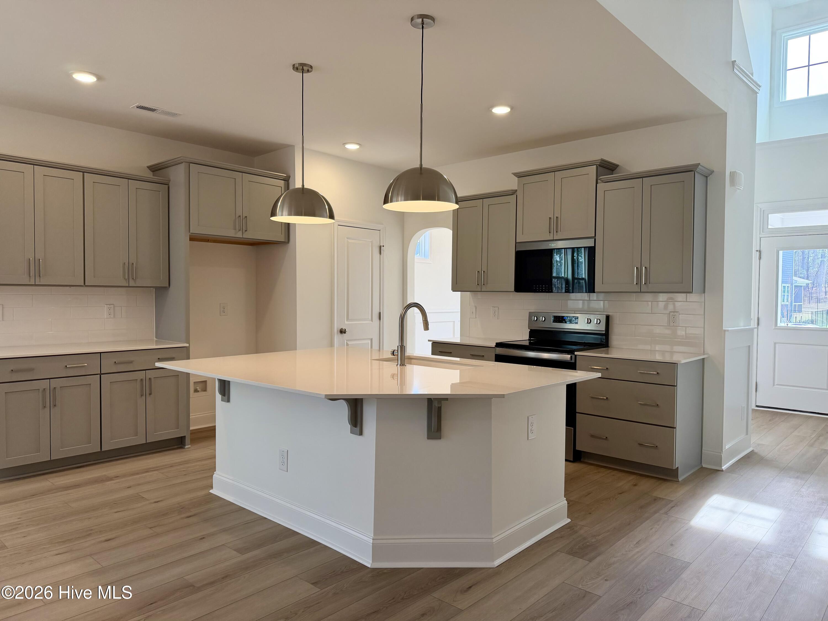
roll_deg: -1.2
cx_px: 414
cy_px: 310
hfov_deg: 71.6
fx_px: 574
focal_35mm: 24
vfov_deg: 56.8
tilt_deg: -1.7
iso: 160
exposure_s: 1/206
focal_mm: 6.76
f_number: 1.78
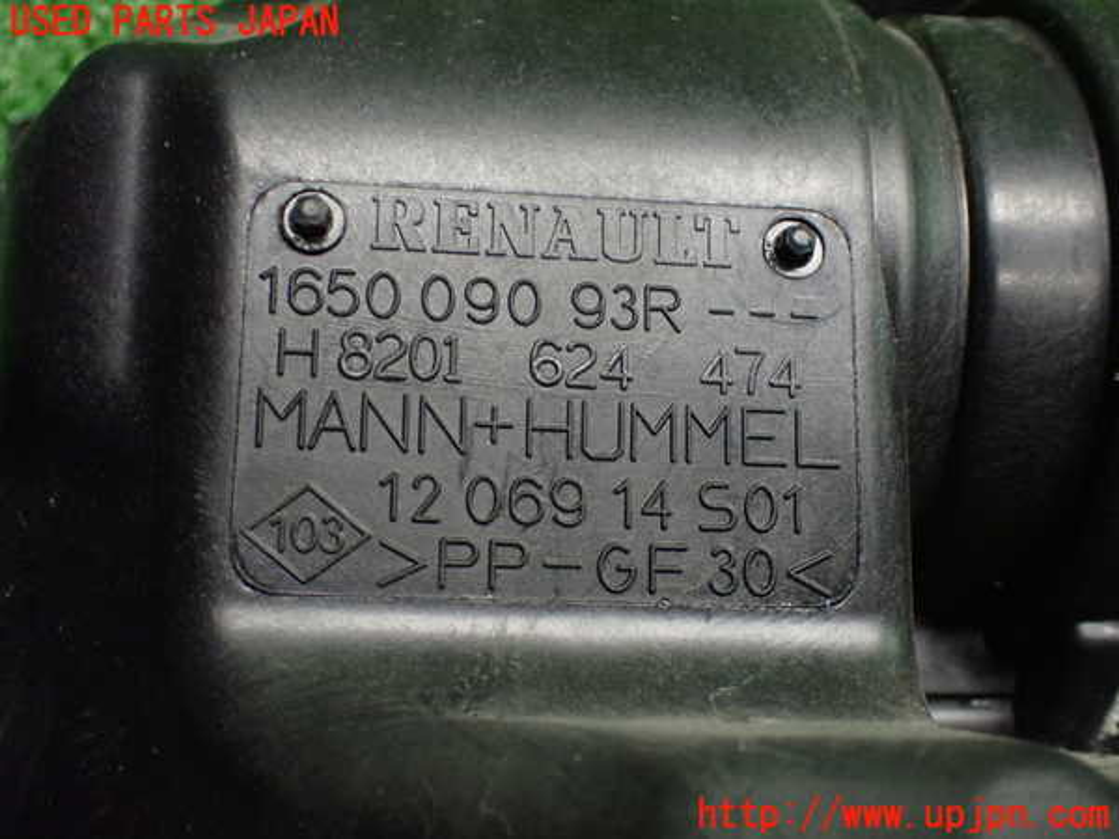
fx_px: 1228
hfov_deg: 49.0
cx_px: 560
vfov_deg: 37.7
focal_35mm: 38
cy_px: 420
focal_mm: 6.83
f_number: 2.7
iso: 800
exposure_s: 1/80
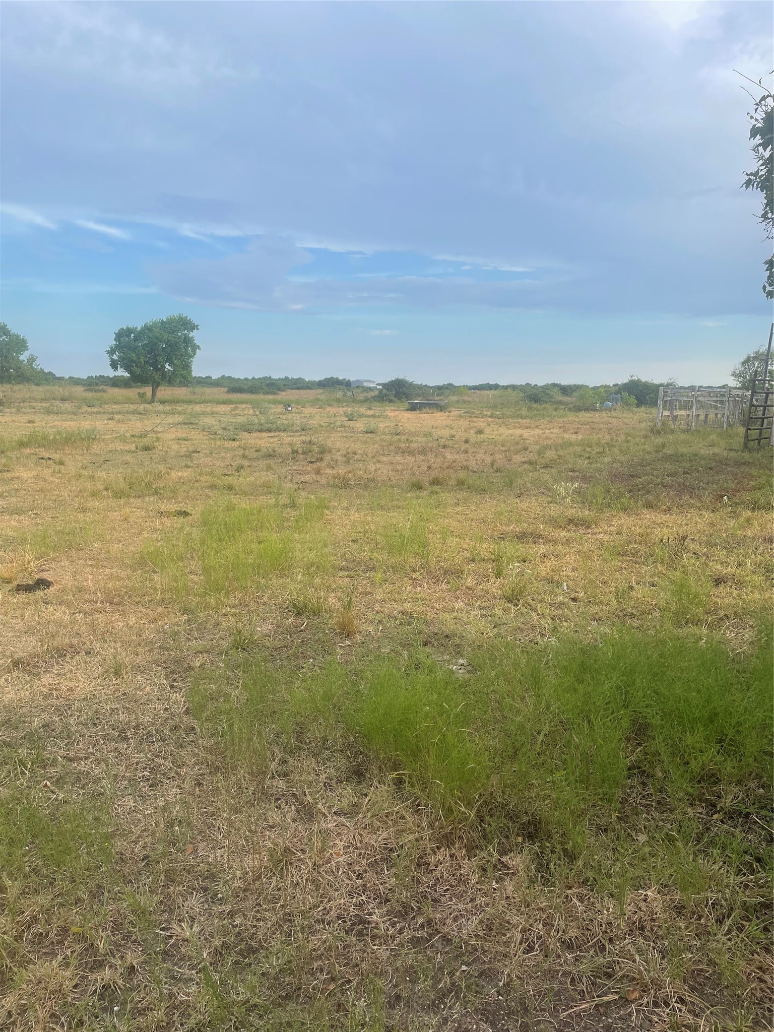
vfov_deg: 67.3
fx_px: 775
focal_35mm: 26
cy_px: 516
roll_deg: -0.4
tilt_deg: -8.1
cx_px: 387
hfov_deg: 53.1
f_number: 1.6
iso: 32
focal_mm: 4.2
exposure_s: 1/1043
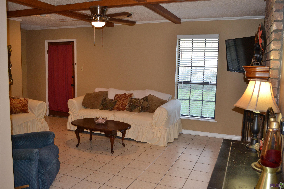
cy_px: 94
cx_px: 142
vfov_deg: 43.6
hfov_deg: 61.9
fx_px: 237
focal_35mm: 30
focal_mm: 20
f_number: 3.8
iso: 720
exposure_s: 1/60
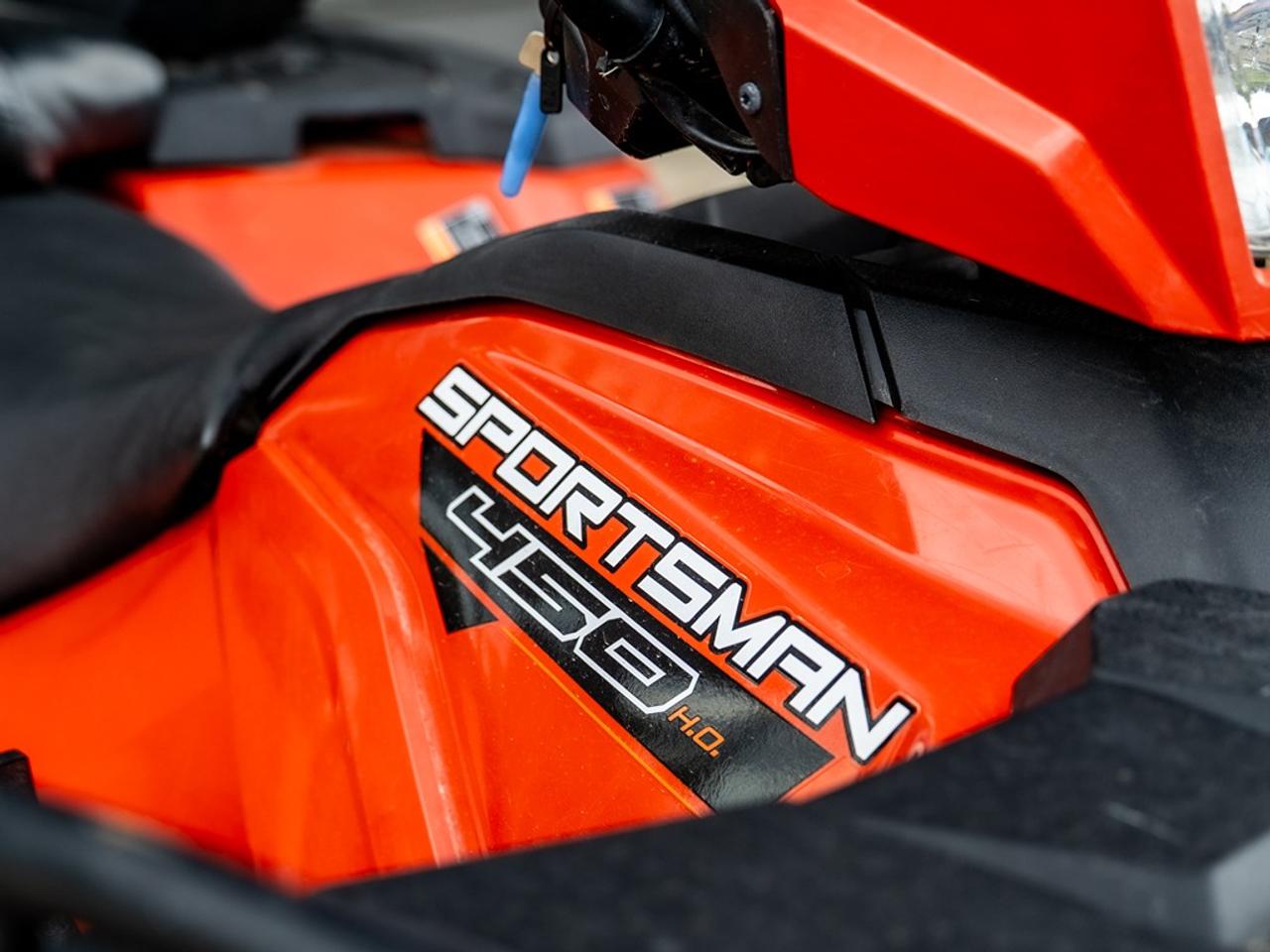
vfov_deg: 21.7
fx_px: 2475
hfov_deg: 28.8
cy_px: 594
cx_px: 635
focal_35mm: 67
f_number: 4
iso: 200
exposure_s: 1/160
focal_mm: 50
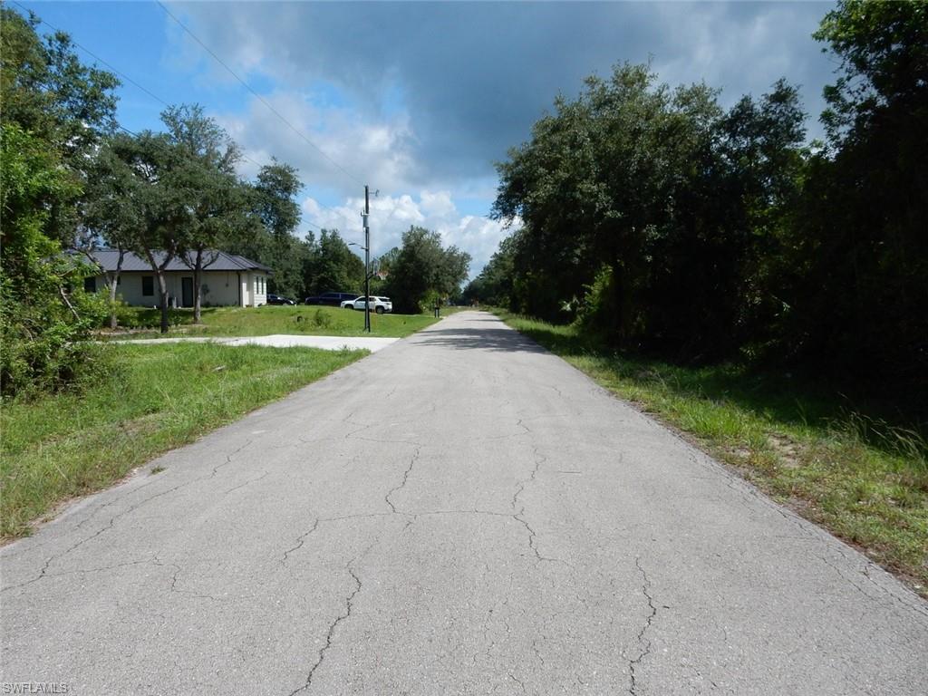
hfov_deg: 69.4
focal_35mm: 25
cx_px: 464
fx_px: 670
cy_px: 348
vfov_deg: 54.9
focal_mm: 4.5
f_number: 3.7
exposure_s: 1/1600
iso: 125
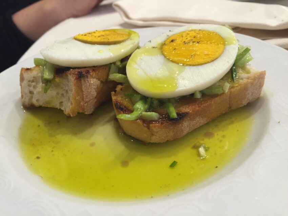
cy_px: 108
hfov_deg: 61.6
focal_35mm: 29
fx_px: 241
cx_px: 144
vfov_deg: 48.2
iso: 200
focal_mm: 4.15
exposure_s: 1/33
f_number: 2.2
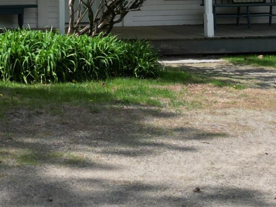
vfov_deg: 12.3
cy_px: -80
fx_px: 925
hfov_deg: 16.8
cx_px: 35
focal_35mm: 116
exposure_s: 1/2500
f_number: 1.7
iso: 100
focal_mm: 6.72
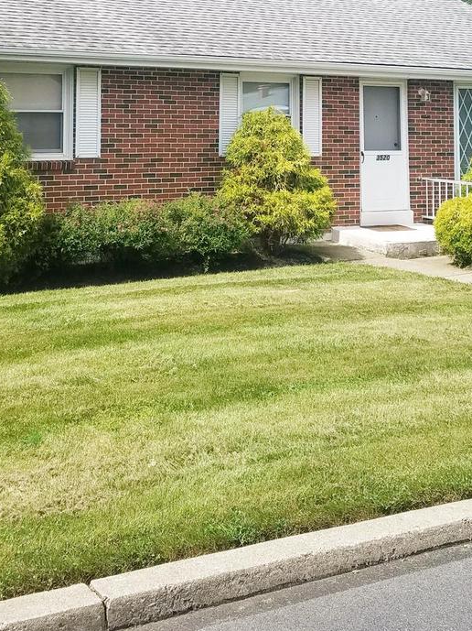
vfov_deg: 31.8
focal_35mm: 58
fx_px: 1055
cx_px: 241
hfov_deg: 25.2
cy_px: 71
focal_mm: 4.2
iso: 50
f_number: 1.7
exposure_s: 1/2544
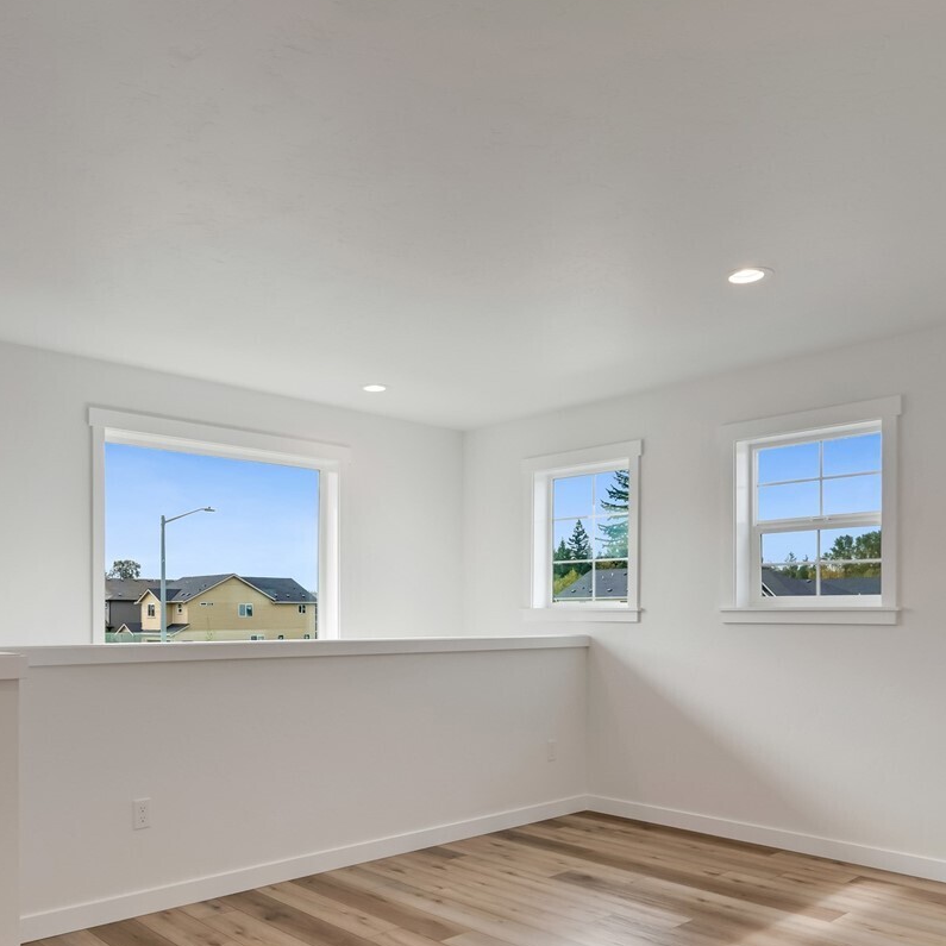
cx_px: 395
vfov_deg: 53.3
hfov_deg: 53.9
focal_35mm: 30
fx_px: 925
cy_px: 616
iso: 400
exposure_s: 1/1250
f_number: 9
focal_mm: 16.5
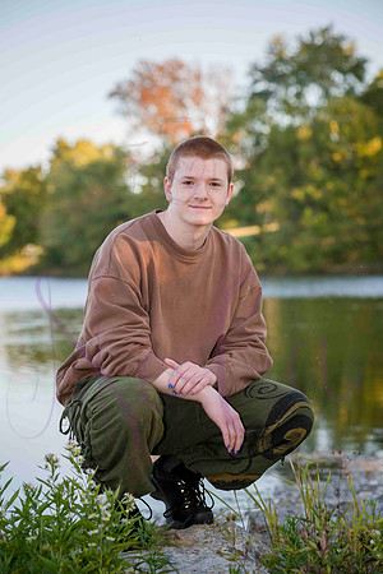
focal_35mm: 105
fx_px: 1675
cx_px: 192
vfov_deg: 19.5
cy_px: 287
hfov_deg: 13.0
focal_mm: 105
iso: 400
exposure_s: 1/640
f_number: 5
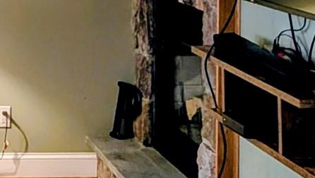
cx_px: -102
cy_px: -80
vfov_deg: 9.8
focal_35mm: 120
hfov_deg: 16.8
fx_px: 1002
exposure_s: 1/60
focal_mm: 4.53
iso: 26
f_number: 1.7
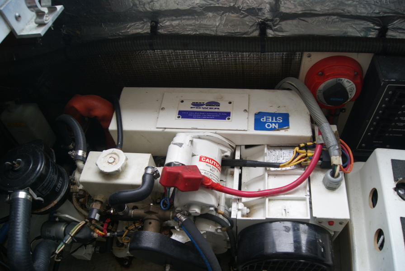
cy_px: 136
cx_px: 202
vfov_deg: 48.1
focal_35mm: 27
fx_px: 304
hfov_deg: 67.3
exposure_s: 1/50
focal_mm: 18
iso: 100
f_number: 5.6
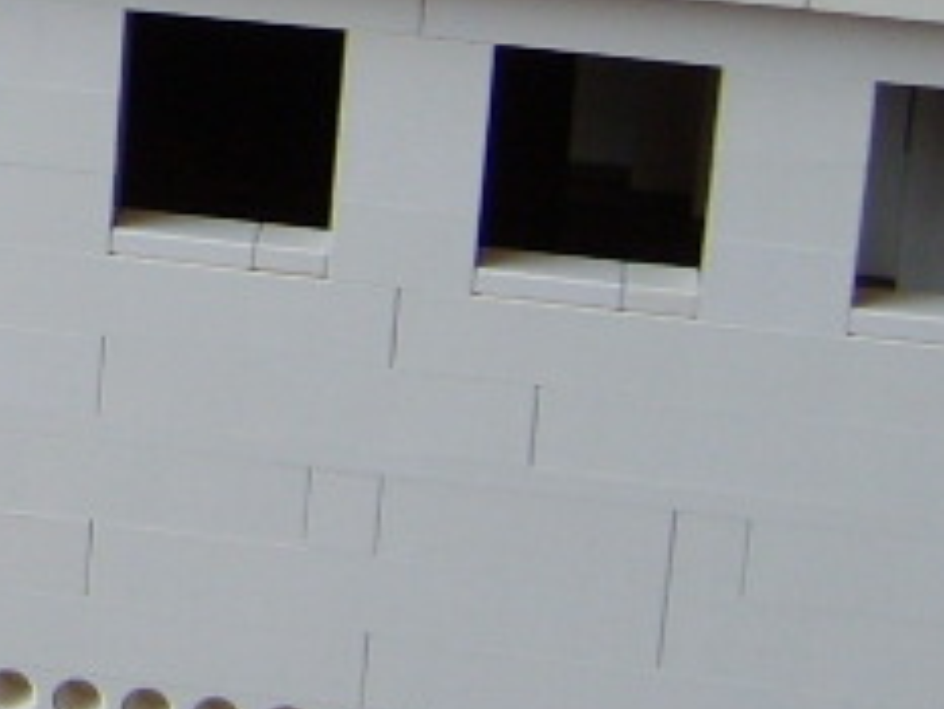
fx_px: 4202
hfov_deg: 11.8
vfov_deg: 9.5
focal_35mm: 154
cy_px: -215
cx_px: -762
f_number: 2.8
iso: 50
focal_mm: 5.8
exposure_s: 1/30
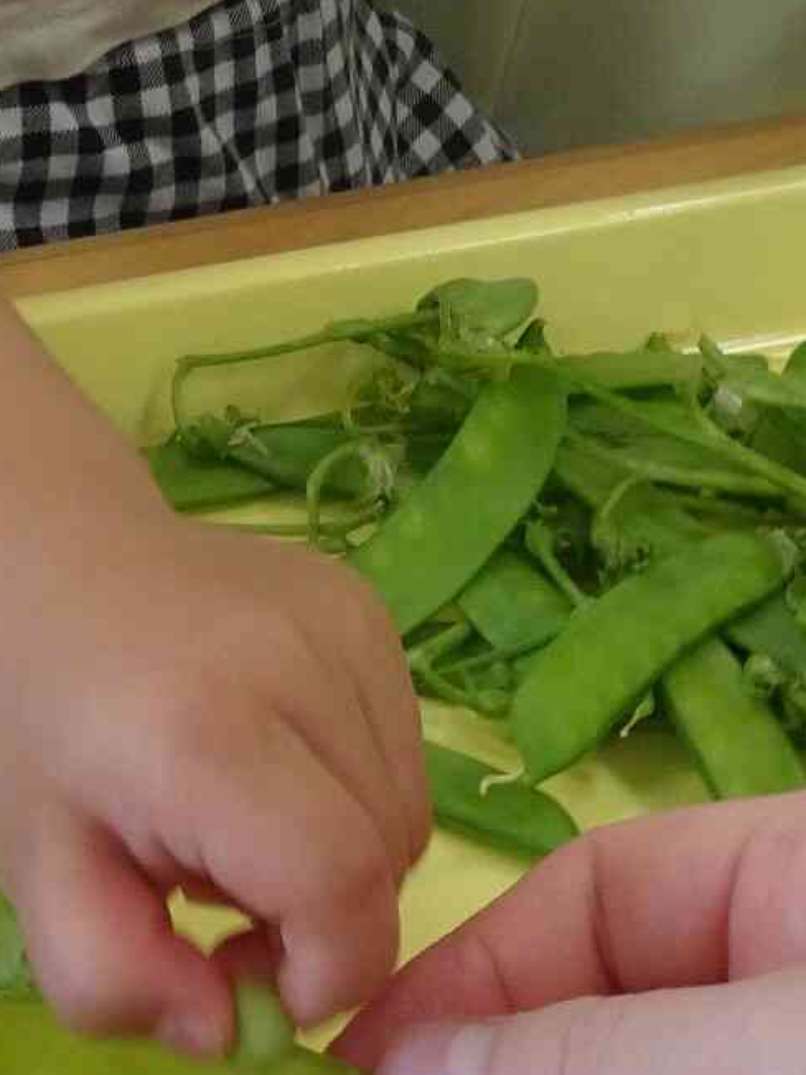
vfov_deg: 13.0
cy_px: -793
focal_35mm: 139
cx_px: 343
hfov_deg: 10.7
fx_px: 4315
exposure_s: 1/40
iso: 125
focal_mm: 6.4
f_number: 4
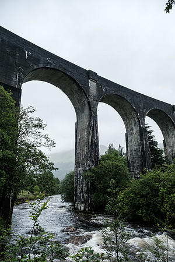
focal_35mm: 24
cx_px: 88
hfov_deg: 53.1
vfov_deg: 73.7
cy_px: 131
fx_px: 175
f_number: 3.6
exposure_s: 1/680
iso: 320
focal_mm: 16
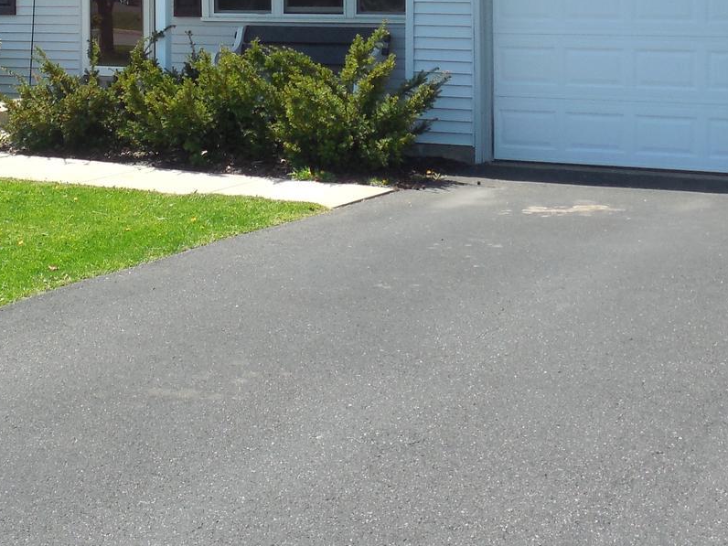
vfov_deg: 19.5
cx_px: 265
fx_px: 1514
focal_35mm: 72
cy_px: -61
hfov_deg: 26.9
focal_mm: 5
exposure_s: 1/640
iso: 125
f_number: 3.5
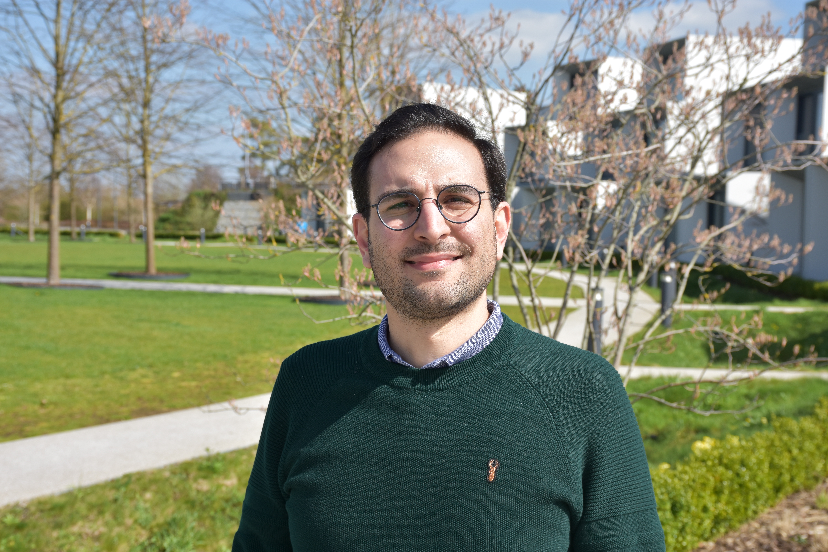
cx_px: 414
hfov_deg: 33.4
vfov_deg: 22.6
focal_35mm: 60
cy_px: 276
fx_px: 1380
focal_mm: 40
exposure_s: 1/500
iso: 200
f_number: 8
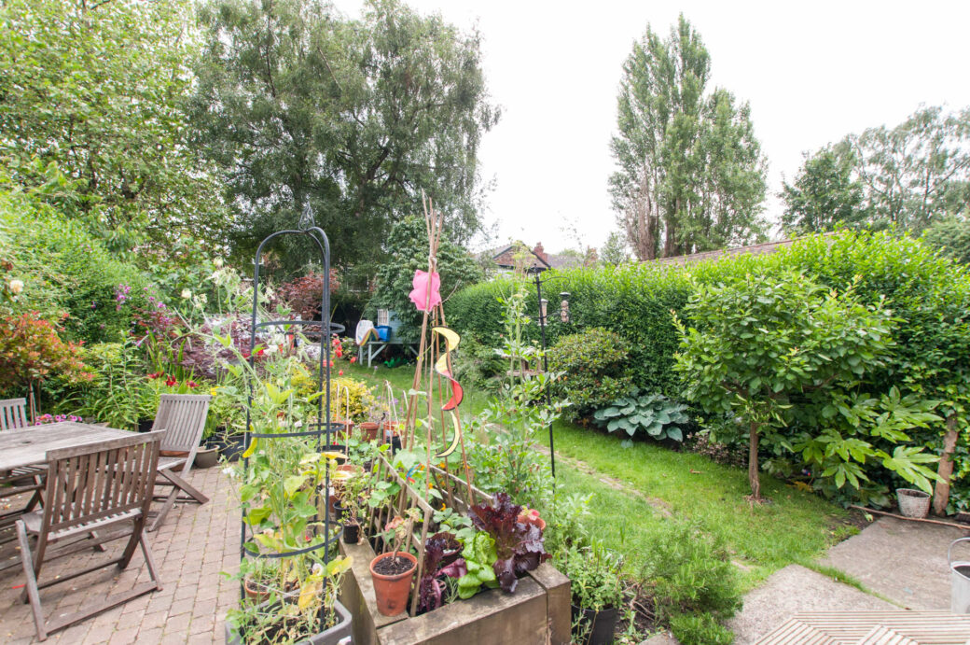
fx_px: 404
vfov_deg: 77.2
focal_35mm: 15
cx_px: 485
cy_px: 322
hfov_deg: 100.5
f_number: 6.3
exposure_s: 1/80
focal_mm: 10
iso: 200
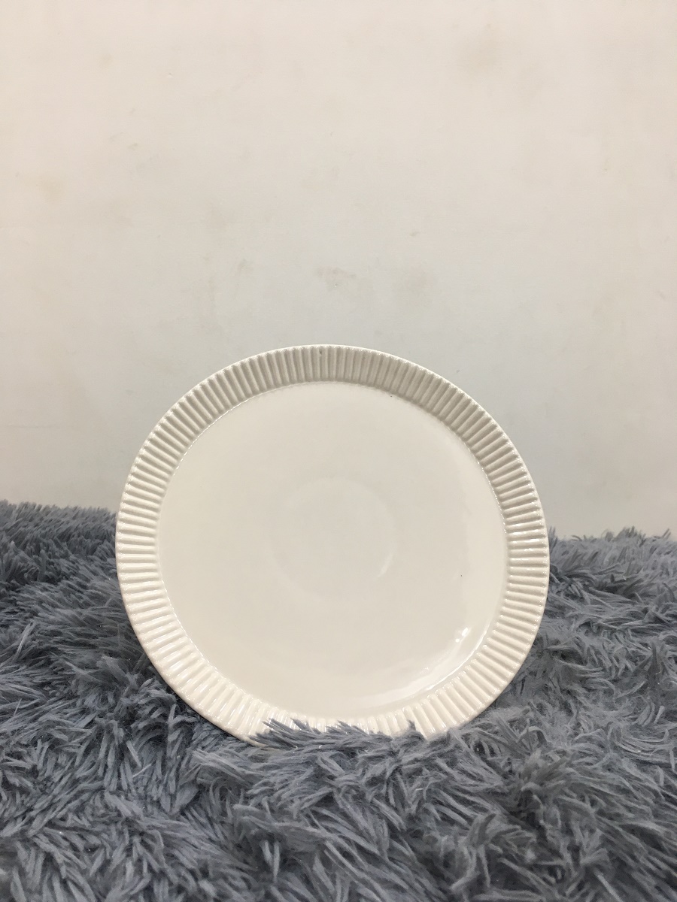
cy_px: 451
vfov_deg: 61.7
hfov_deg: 48.2
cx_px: 338
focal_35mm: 29
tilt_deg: -8.3
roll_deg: +0.0
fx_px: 756
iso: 80
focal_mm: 4.15
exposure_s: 1/33
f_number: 2.2
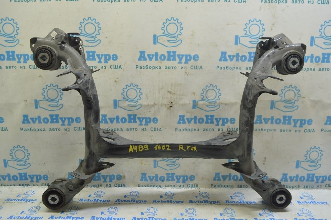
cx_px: 166
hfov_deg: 62.0
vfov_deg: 43.5
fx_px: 276
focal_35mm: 30
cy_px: 110
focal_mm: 20
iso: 400
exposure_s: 1/20
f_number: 5.6
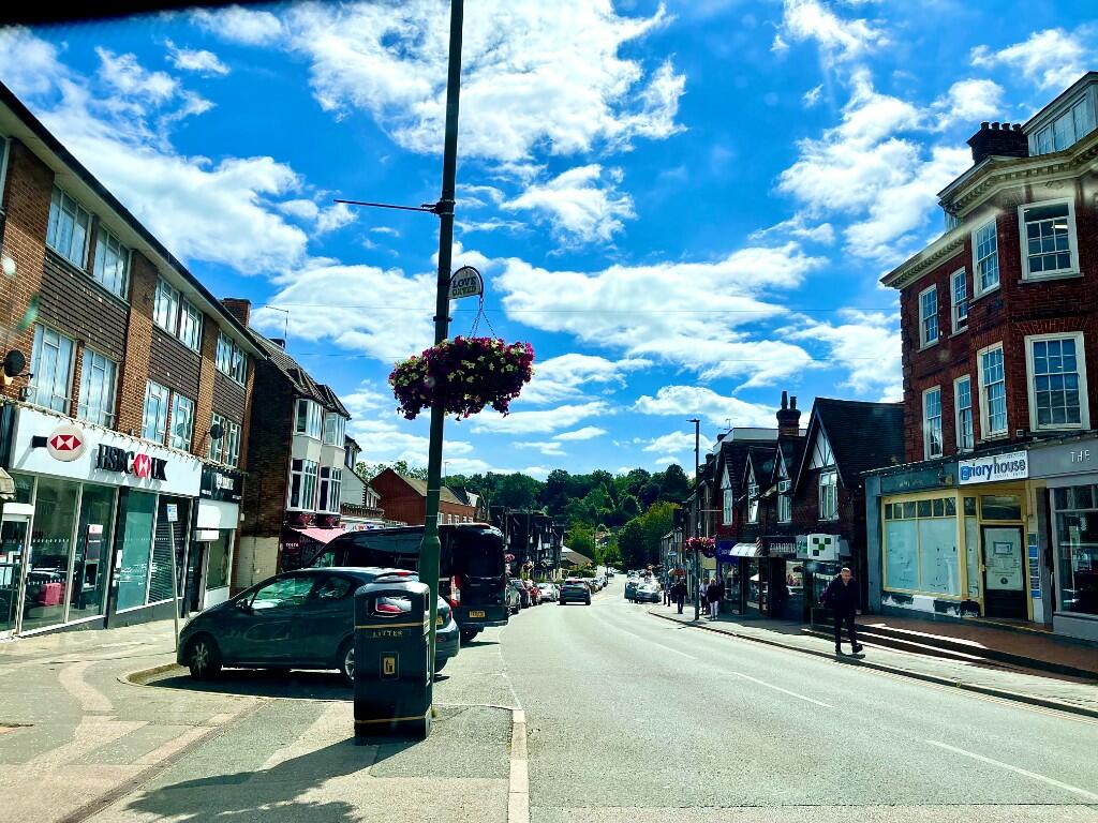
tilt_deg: +6.8
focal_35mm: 26
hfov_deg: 67.3
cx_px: 549
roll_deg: -1.9
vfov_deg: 53.1
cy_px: 412
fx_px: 825
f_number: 1.6
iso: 32
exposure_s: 1/9174
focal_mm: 5.1
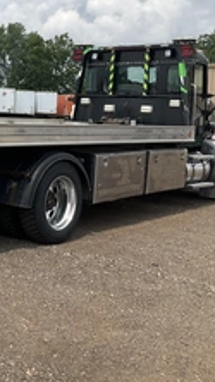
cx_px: -17
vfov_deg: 36.4
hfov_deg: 20.2
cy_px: 139
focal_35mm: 57
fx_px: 577
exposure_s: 1/2141
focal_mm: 3
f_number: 1.8
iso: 25
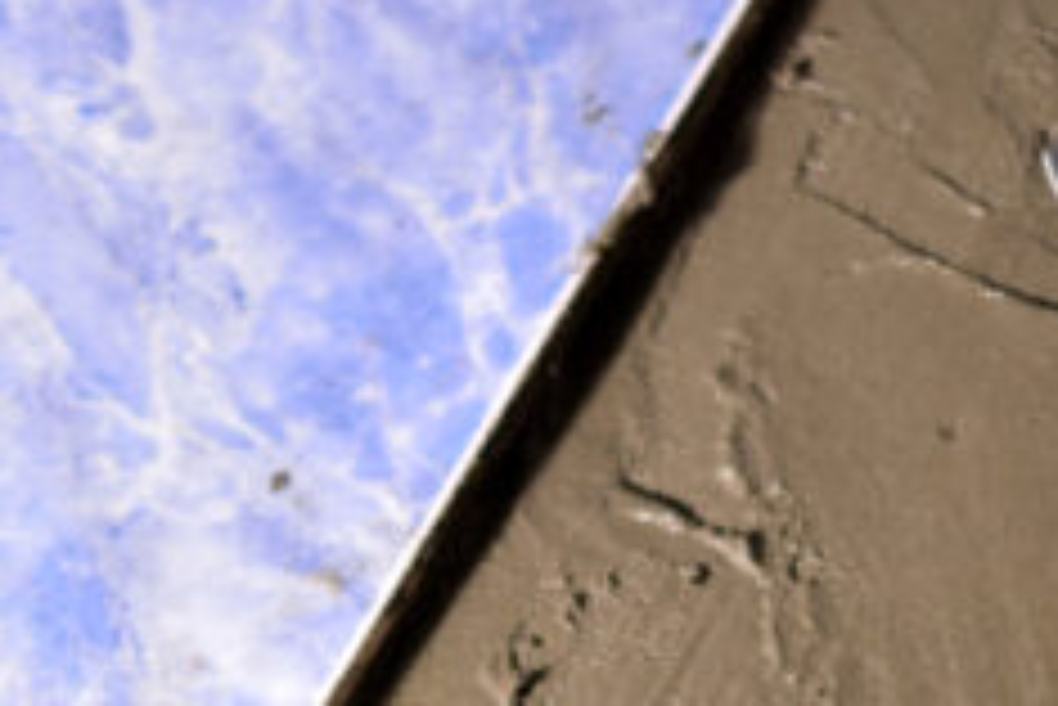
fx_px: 6763
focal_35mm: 230
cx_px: 1481
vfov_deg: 6.0
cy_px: 436
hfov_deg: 8.8
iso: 400
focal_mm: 40
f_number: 3.5
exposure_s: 1/60
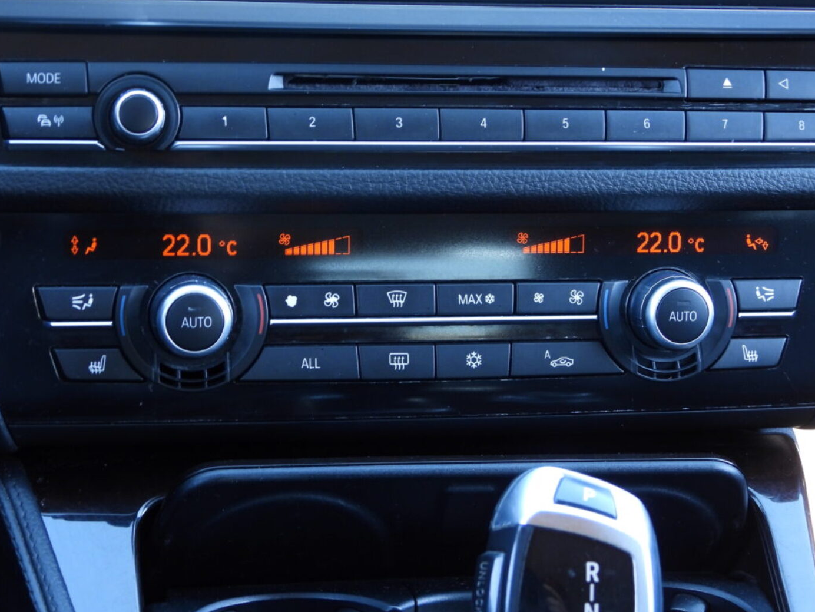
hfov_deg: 24.1
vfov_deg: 18.2
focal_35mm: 81
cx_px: 409
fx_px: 1908
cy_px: 302
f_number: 3.5
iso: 250
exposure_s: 1/30
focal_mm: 12.6
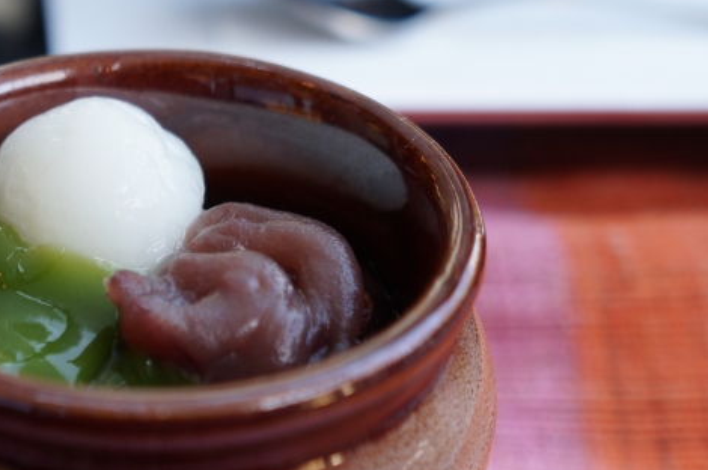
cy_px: 434
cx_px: 143
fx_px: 1630
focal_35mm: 83
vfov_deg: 16.2
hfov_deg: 24.1
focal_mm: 26
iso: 200
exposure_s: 1/60
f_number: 4
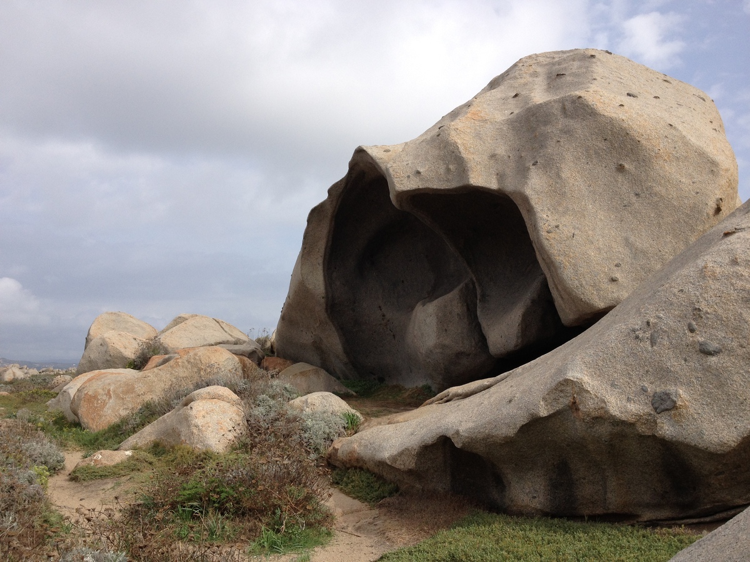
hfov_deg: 52.6
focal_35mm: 35
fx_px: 758
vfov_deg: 40.7
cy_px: 281
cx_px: 375
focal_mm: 4.28
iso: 64
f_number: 2.4
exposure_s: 1/1577
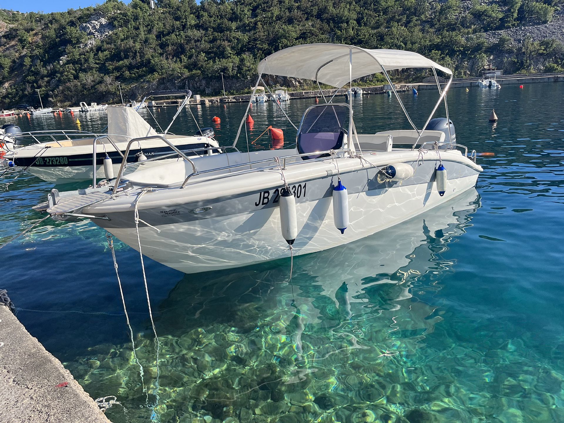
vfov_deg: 53.1
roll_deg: +1.9
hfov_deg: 67.3
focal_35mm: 26
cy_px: 212
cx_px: 282
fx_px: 424
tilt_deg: -18.8
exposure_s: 1/3413
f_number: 1.6
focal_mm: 5.1
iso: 50
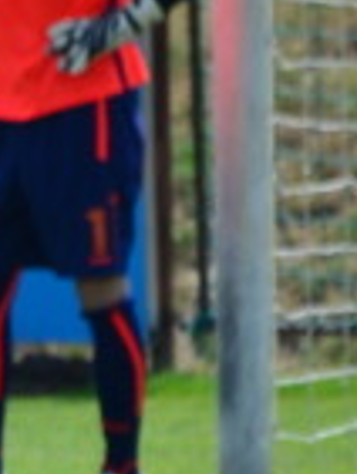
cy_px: 743
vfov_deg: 0.9
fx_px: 30316
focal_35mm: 2208
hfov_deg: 0.7
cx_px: -697
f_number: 5.6
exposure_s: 1/500
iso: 100
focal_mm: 270
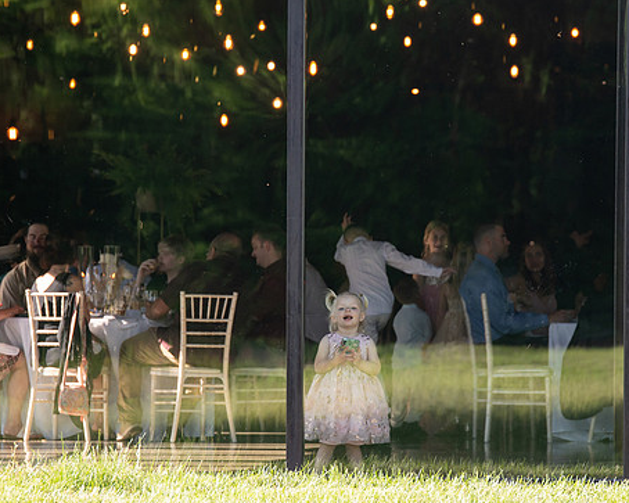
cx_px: 355
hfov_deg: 6.4
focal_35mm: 303
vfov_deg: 5.1
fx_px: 5639
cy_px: 315
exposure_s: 1/250
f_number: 6.3
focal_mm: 200
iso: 500
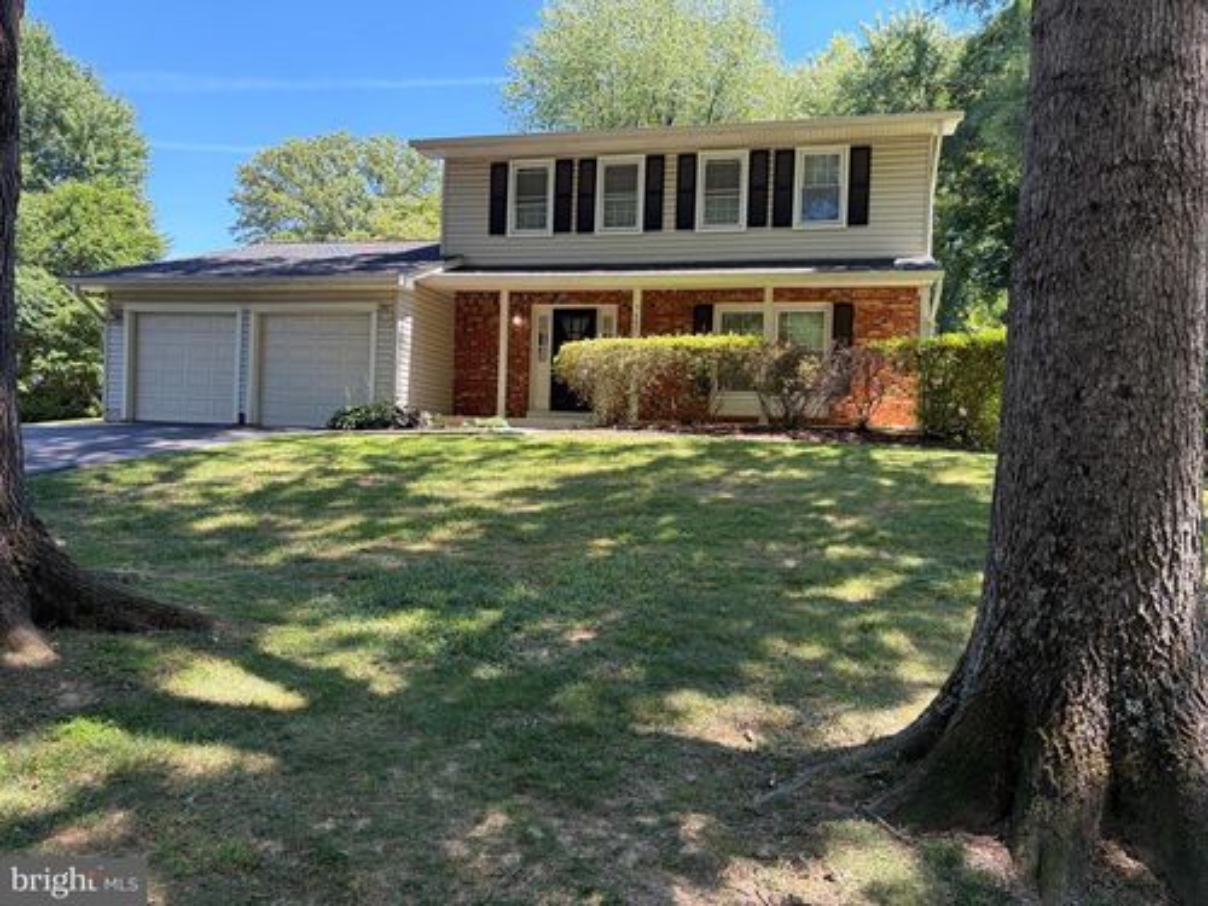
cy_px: 453
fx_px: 907
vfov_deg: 53.1
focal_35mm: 26
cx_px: 604
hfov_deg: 67.3
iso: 50
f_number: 1.6
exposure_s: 1/326
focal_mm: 5.96
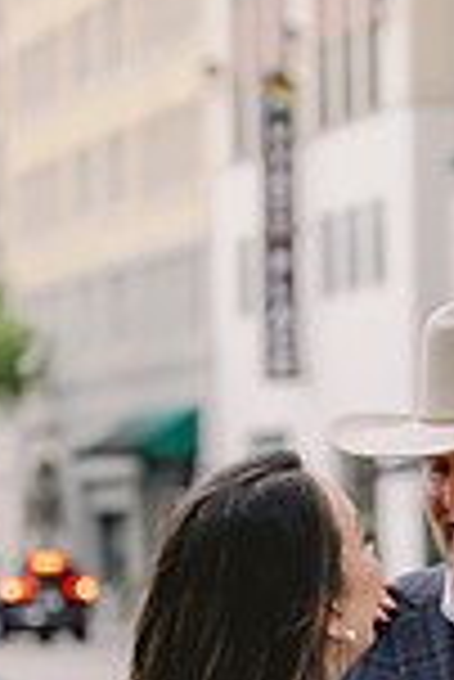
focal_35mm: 208
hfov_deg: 6.6
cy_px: 473
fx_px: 3925
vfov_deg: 9.9
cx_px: 530
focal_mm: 70
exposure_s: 1/250
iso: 400
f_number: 2.8
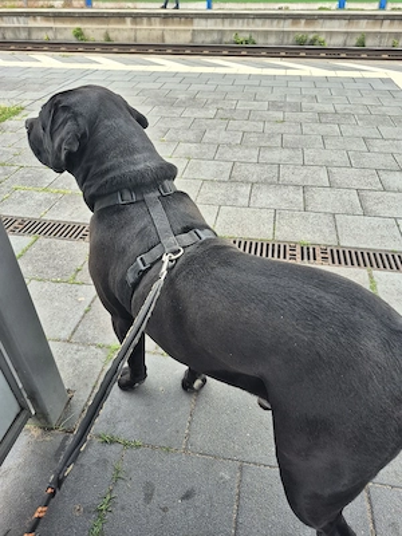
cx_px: 201
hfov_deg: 58.9
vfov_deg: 73.9
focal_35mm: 23
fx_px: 356
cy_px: 268
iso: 25
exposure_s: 1/263
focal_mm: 5.4
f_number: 1.8
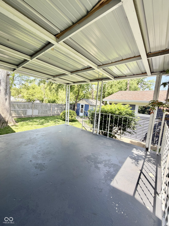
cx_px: 84
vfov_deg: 102.1
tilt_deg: -6.7
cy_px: 113
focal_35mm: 14
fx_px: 91
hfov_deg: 85.7
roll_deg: -3.2
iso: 40
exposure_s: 1/191
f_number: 2.2
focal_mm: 2.22
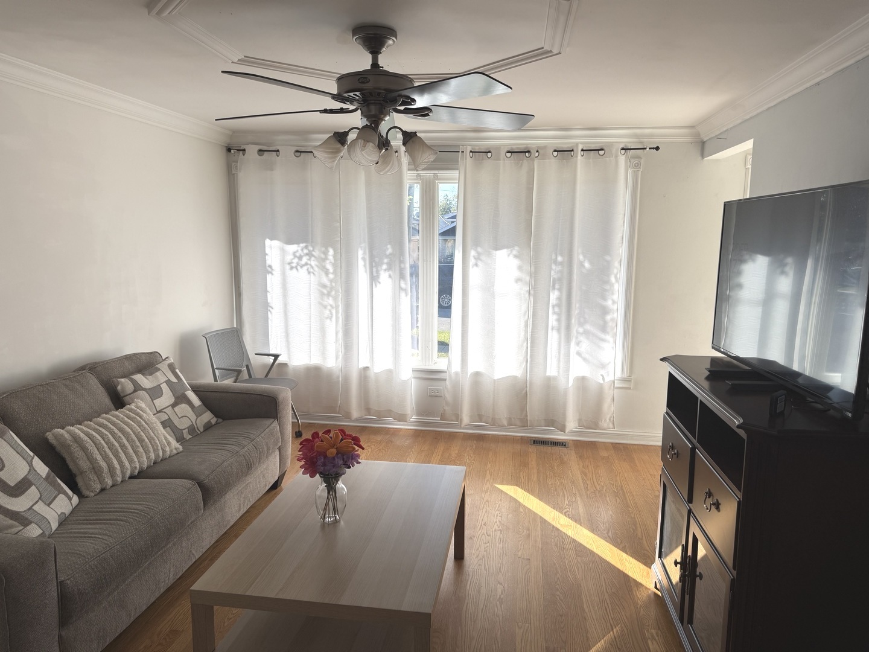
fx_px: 602
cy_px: 326
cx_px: 434
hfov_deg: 71.6
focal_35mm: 24
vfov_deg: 56.8
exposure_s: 1/1032
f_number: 1.78
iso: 80
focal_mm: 6.76
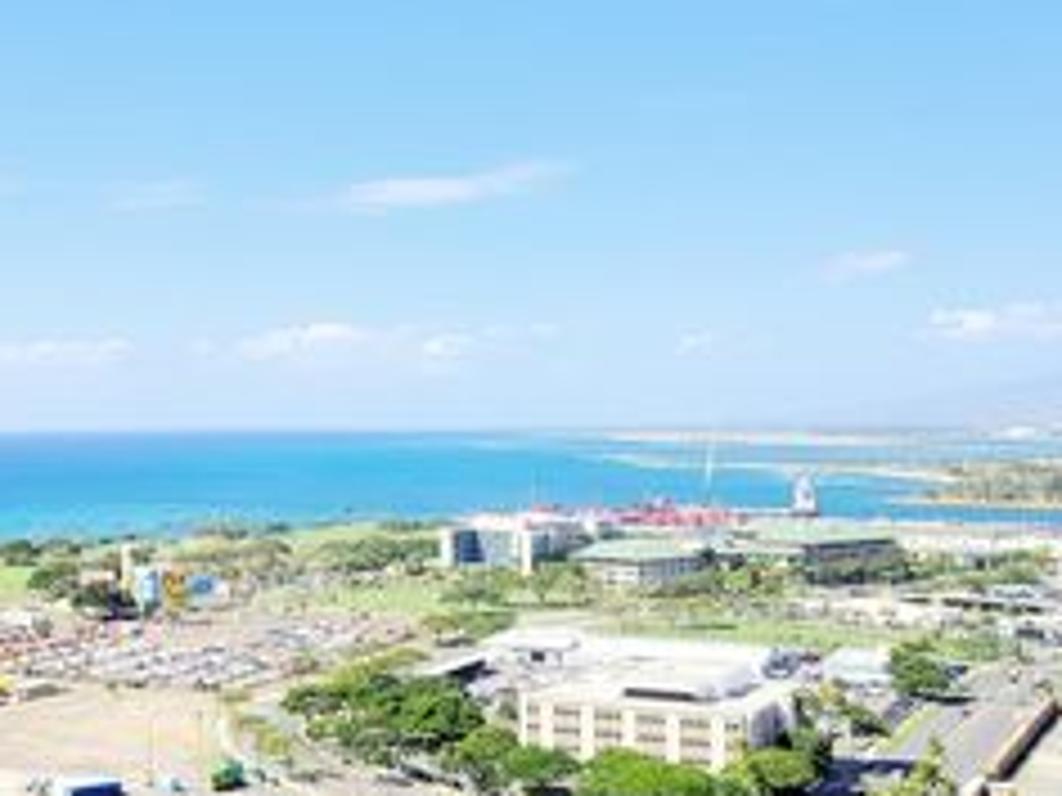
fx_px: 1687
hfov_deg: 32.8
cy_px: 340
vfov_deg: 26.5
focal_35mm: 55
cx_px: 72
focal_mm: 4.25
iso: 50
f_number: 1.8
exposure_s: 1/1814
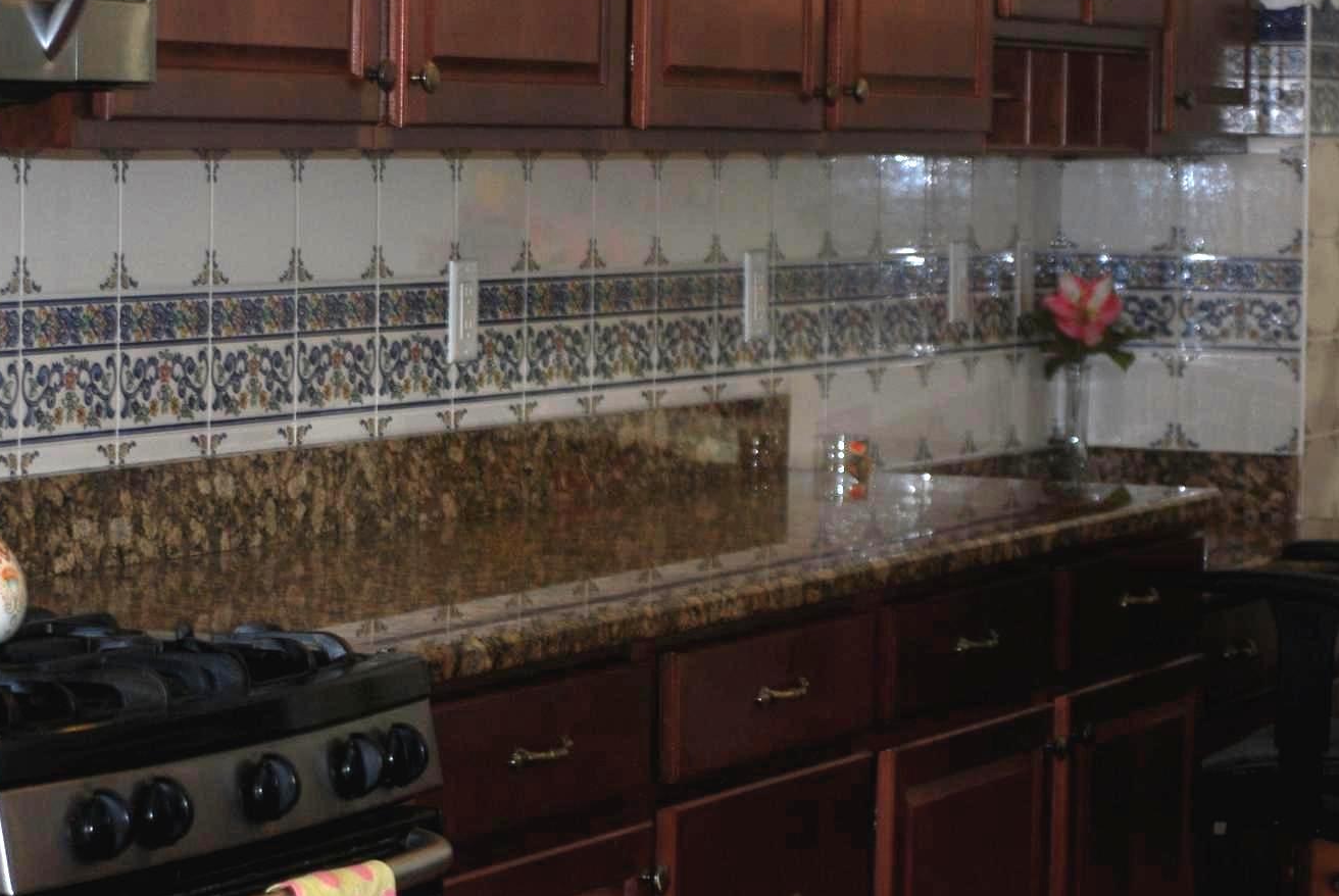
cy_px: 372
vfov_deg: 10.7
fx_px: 4795
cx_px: 296
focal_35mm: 129
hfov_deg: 15.8
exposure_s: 1/60
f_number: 4
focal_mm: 55
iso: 200
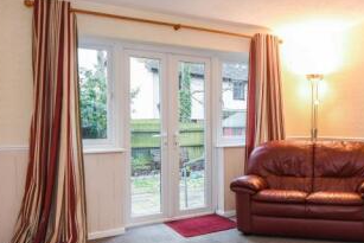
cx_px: 257
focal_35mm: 32
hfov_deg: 56.8
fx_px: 324
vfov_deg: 41.2
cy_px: 122
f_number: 8
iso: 800
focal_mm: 10
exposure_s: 1/30
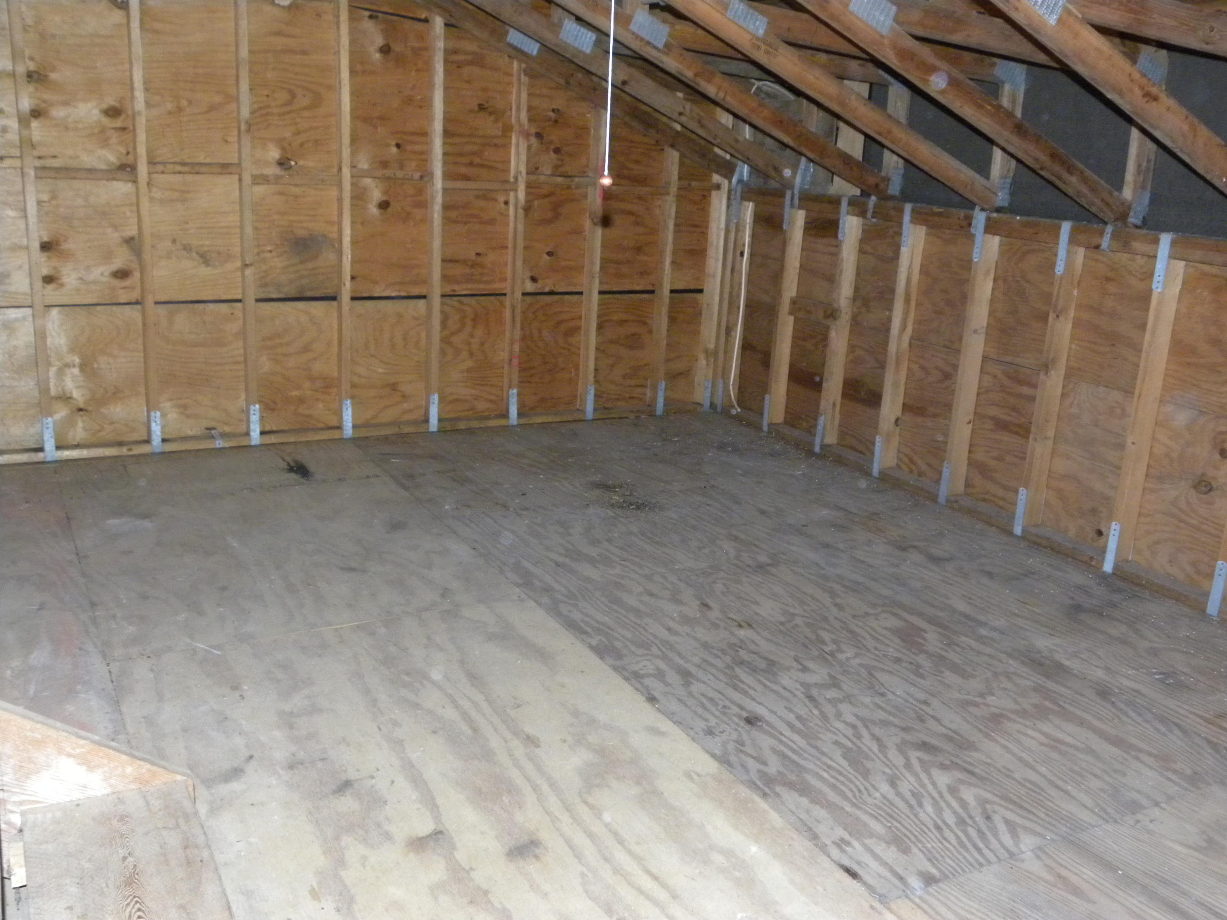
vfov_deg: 42.9
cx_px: 614
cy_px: 460
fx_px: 1170
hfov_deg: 55.4
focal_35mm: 33
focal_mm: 5.9
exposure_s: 1/30
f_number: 2.8
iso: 400
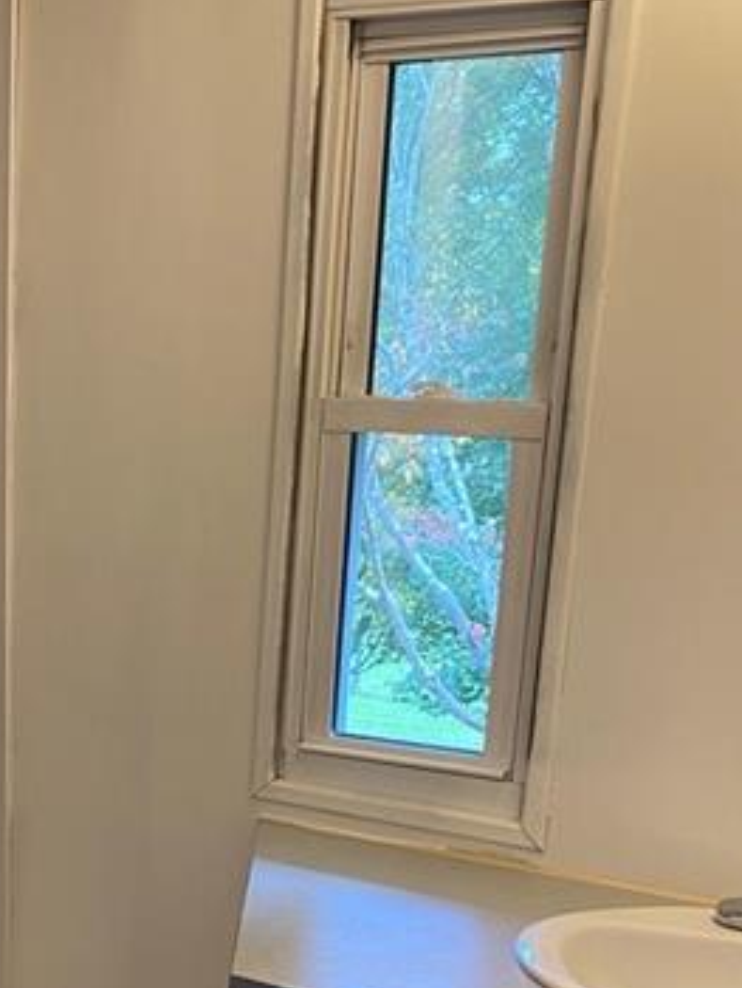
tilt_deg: -16.0
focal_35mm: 57
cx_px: 45
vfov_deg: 32.4
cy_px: 850
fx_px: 1627
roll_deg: -2.5
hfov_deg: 24.8
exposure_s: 1/60
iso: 80
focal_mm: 4.25
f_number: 1.8
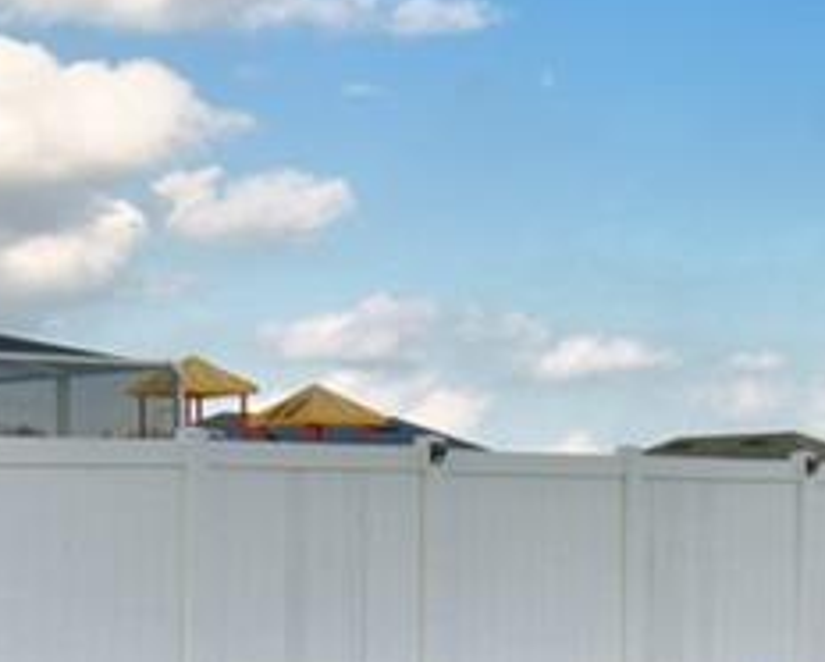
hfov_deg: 19.7
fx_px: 2370
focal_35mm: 97
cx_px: 512
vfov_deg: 15.8
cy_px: 502
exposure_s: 1/250
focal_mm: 10
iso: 100
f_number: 10
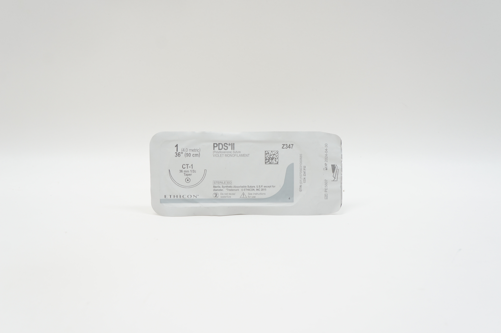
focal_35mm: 33
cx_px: 250
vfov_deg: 39.9
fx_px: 459
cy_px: 166
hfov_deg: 57.3
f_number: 6.3
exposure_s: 1/50
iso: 400
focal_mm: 22
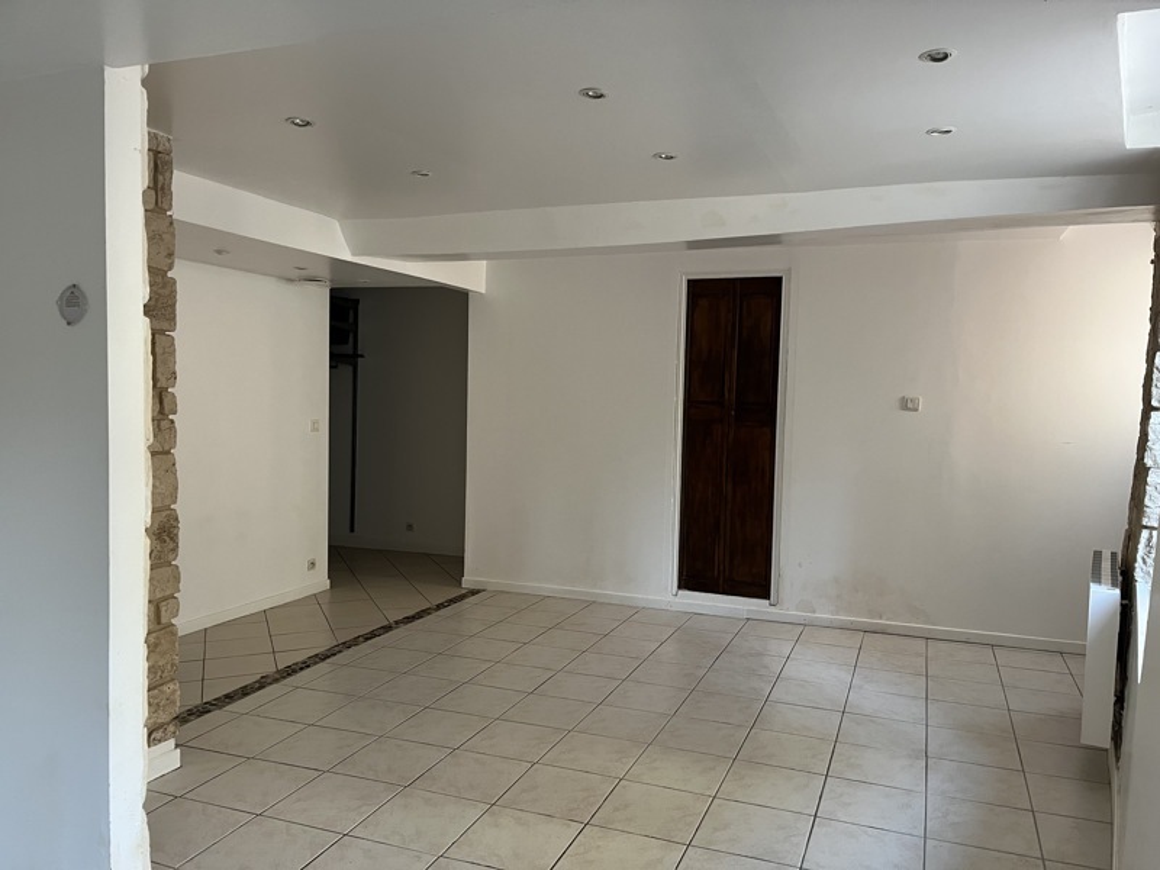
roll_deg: -1.4
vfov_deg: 53.1
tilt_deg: -4.1
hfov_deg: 67.3
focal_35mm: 26
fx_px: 871
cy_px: 435
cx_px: 580
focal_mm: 5.1
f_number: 1.6
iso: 200
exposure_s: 1/60
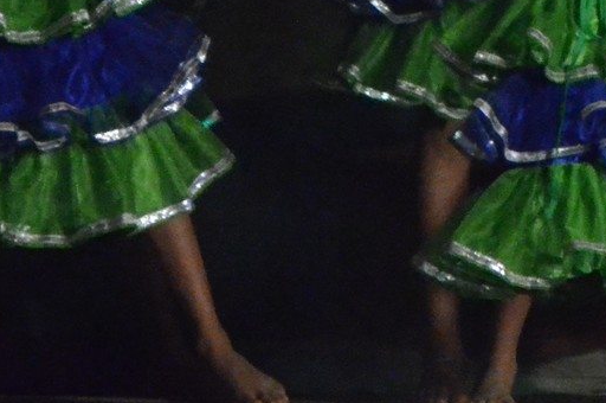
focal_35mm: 1124
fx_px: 18896
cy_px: -263
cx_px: 755
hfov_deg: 1.8
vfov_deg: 1.2
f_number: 4.8
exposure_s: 1/640
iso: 6400
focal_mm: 200
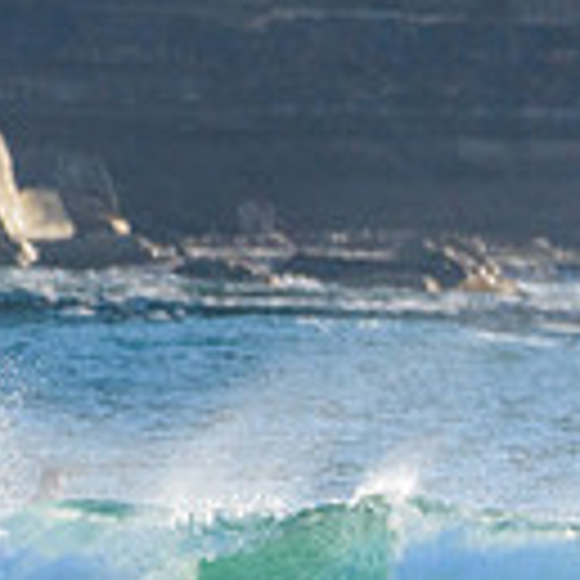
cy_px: 672
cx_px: 980
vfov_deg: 0.7
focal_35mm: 2351
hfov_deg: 0.7
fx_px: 44567
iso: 360
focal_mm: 500
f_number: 5.6
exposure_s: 1/2000
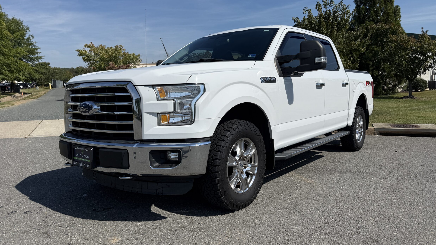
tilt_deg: -4.9
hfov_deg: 69.9
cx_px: 220
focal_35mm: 27
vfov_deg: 42.9
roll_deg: +1.5
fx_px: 312
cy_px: 116
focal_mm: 6.76
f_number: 1.78
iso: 80
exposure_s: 1/9091
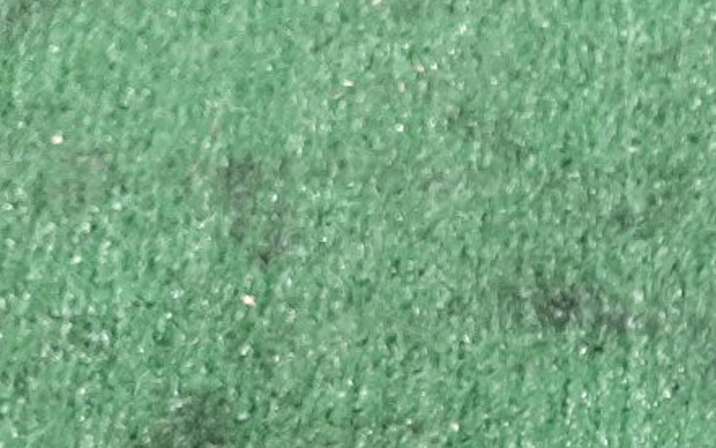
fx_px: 1757
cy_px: 839
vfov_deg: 13.0
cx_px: 1023
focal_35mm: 90
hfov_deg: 20.3
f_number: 1.7
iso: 165
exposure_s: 1/50
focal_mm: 3.93
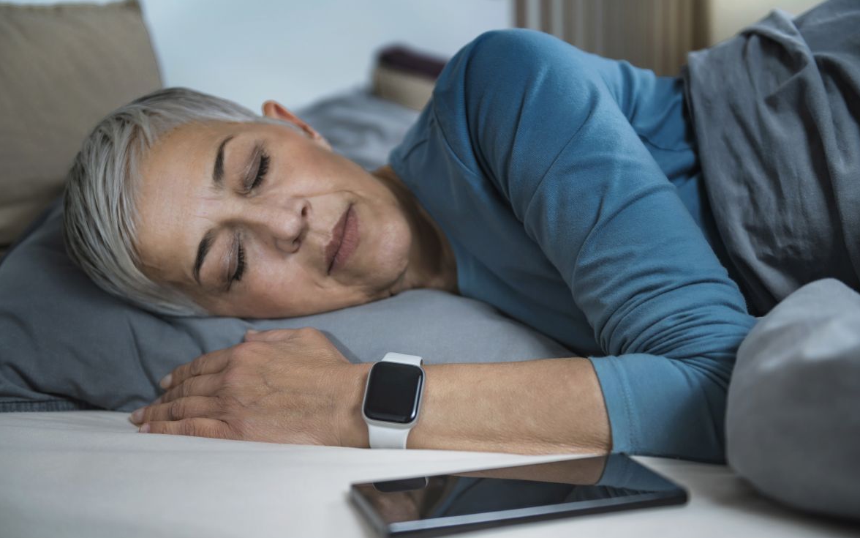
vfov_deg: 24.9
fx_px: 1219
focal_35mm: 52
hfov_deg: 38.9
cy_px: 280
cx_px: 425
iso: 64
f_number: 2.8
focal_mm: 50
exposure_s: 1/160
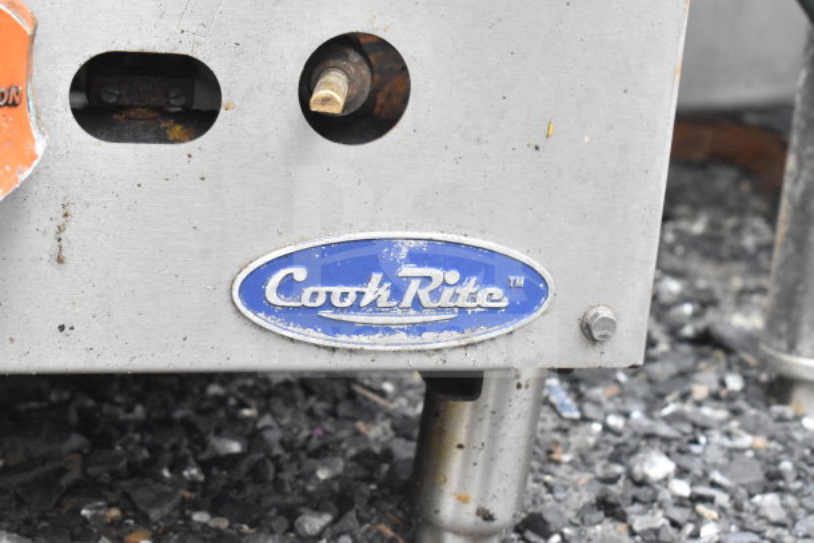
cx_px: 407
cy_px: 272
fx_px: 1866
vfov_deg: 16.6
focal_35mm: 82
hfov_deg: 24.6
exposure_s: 1/500
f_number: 11
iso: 6400
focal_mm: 55
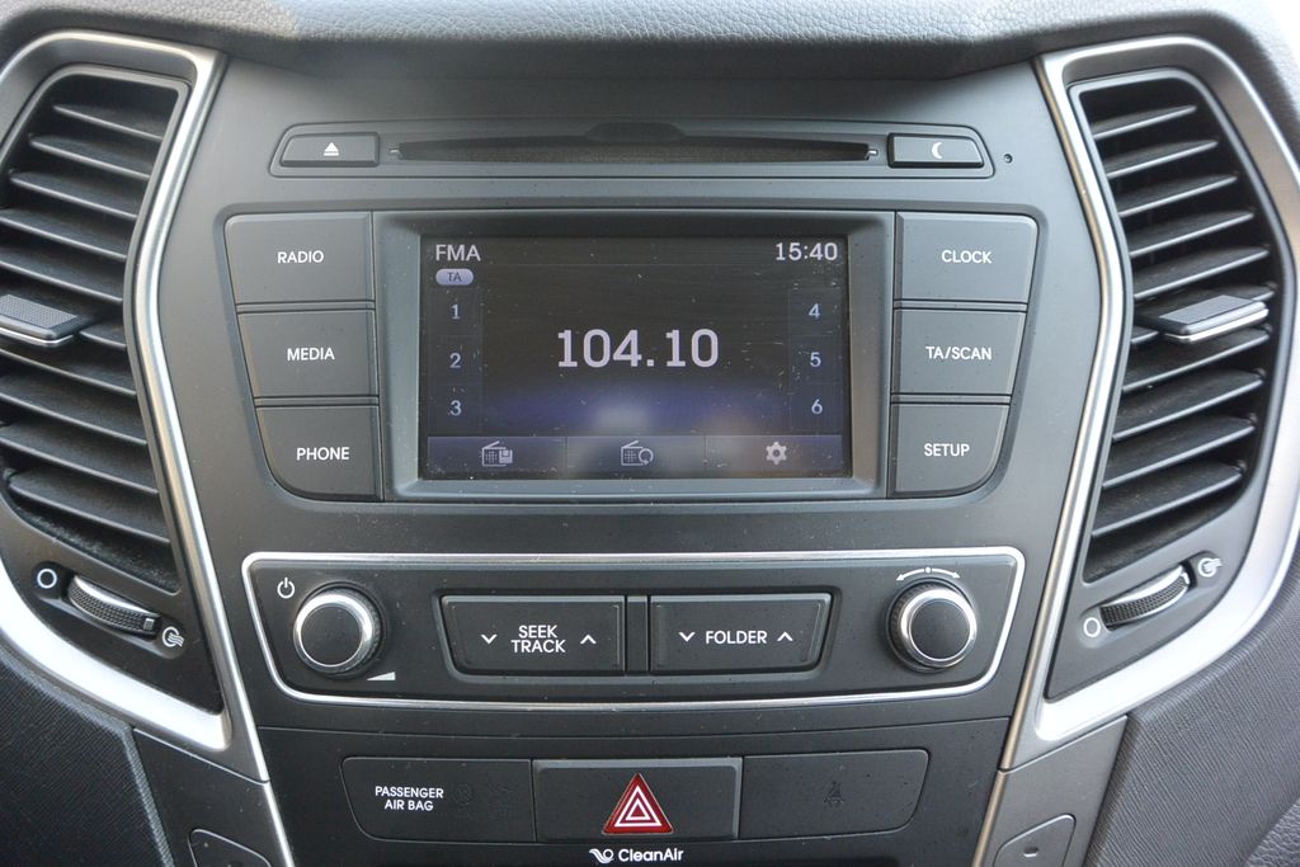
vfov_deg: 47.9
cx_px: 650
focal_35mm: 27
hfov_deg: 67.4
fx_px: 975
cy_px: 434
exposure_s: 1/125
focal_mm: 10
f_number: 3.5
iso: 320
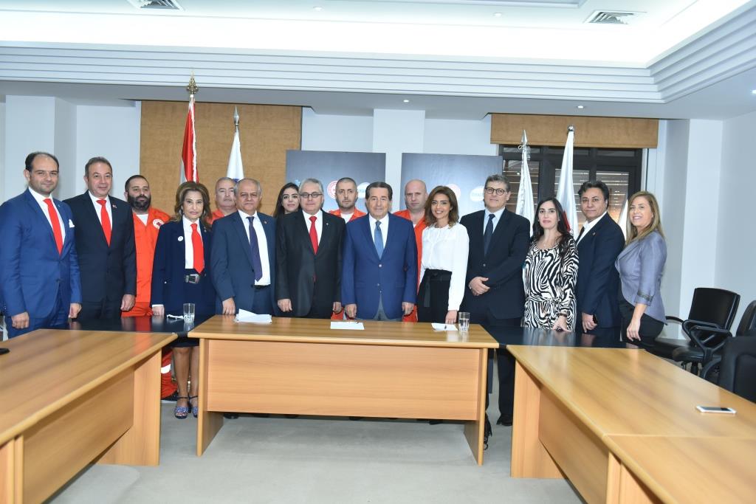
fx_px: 735
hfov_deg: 54.4
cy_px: 252
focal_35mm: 35
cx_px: 378
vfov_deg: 37.9
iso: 1250
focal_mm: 35
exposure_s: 1/250
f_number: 3.2
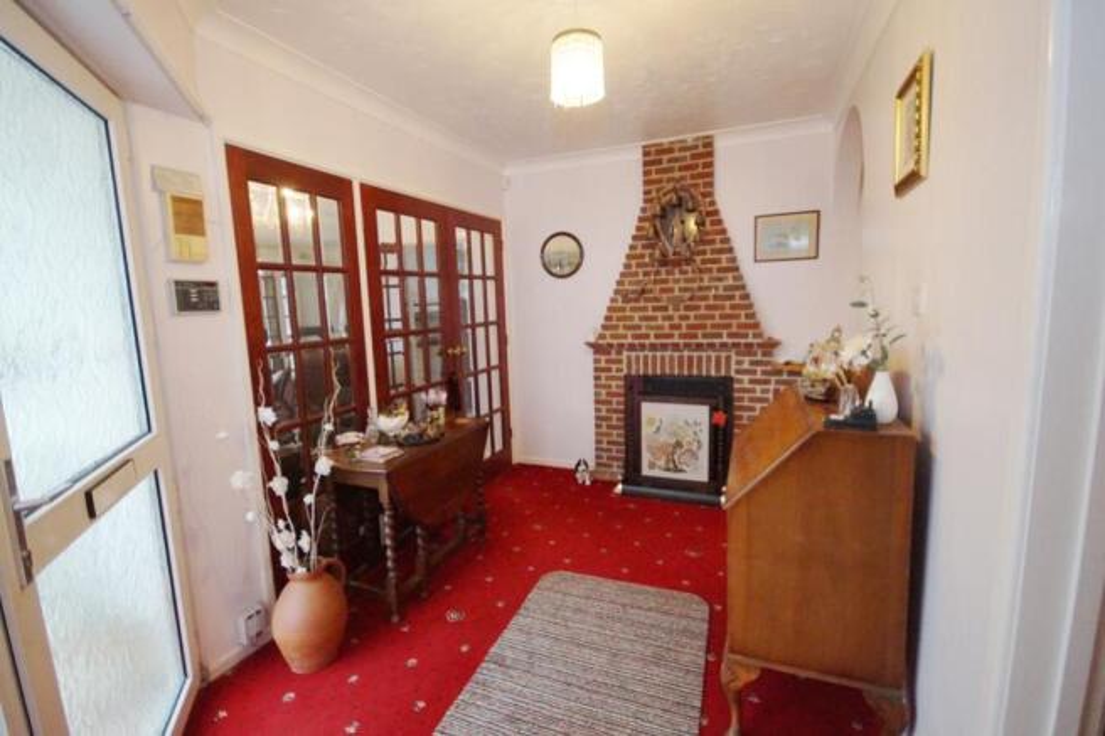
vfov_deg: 77.3
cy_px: 368
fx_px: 460
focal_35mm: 15
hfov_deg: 100.4
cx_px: 552
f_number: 4
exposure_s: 1/125
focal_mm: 10
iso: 3200
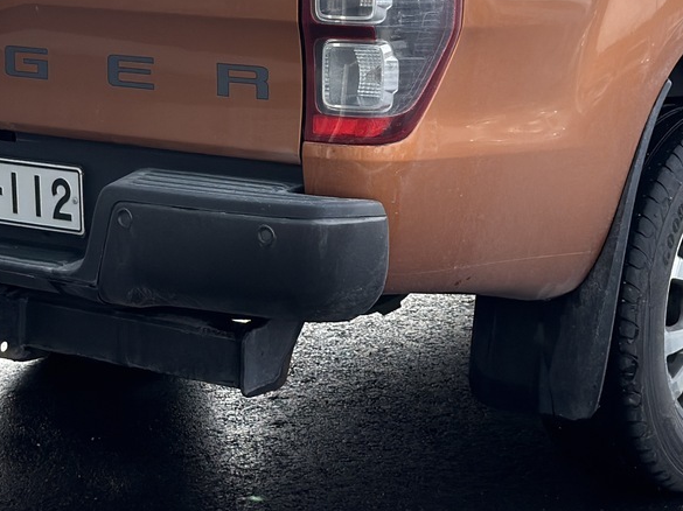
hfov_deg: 19.4
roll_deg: -0.3
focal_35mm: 101
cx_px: 421
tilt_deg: -6.5
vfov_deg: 14.5
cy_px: 60
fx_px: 1992
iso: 100
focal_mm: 6.76
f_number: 1.78
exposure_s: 1/2217
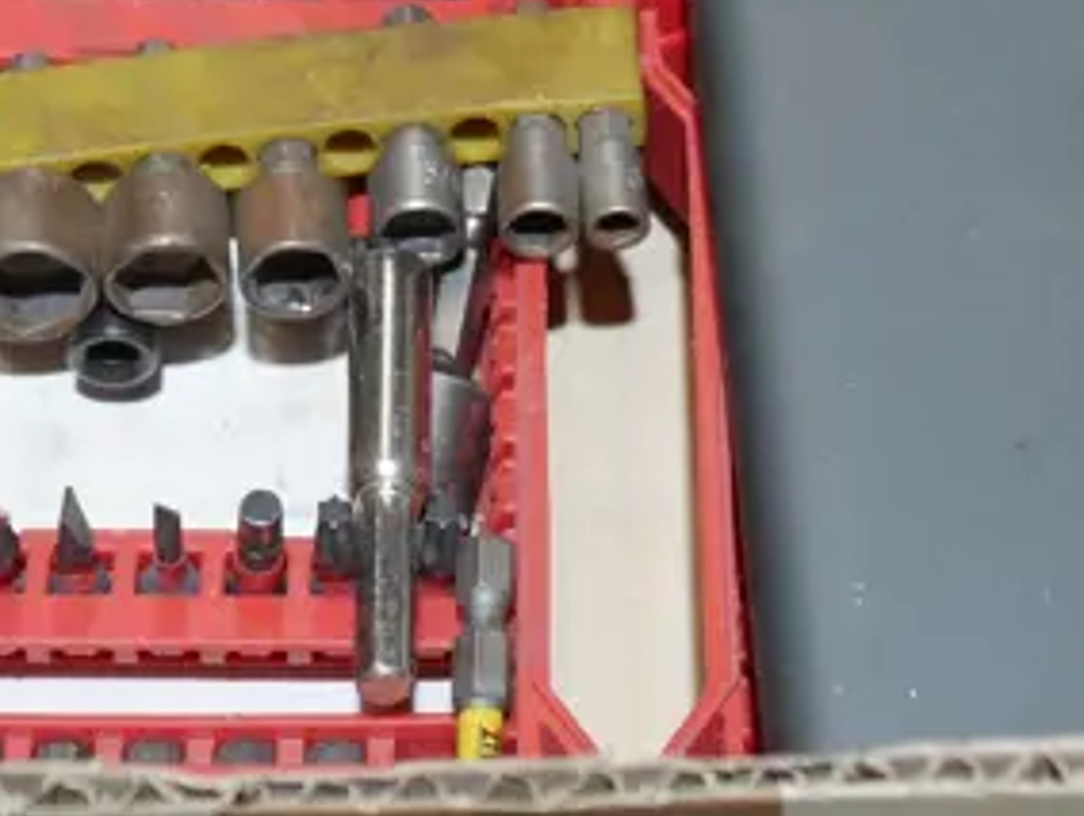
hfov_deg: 16.0
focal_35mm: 123
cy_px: -282
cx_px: 640
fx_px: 3857
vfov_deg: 11.7
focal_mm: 17
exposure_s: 1/60
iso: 320
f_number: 4
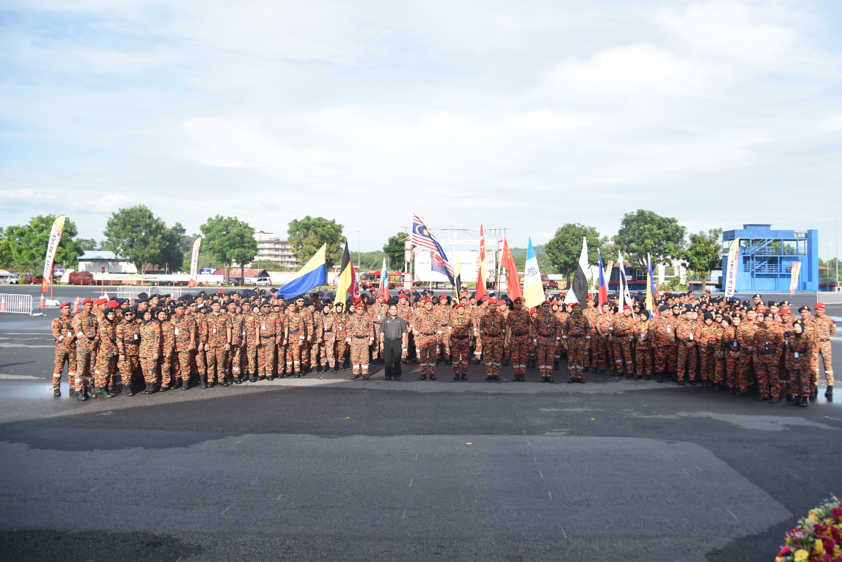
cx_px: 465
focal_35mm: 57
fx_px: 1334
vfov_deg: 23.8
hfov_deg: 35.0
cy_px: 257
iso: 640
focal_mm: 50
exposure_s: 1/2500
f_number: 4
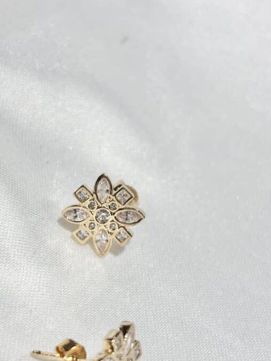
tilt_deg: -30.1
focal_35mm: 79
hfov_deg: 18.7
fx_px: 824
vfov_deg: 24.7
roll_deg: -1.2
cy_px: 221
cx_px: 111
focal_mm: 5.96
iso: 32
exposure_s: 1/432
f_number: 1.6
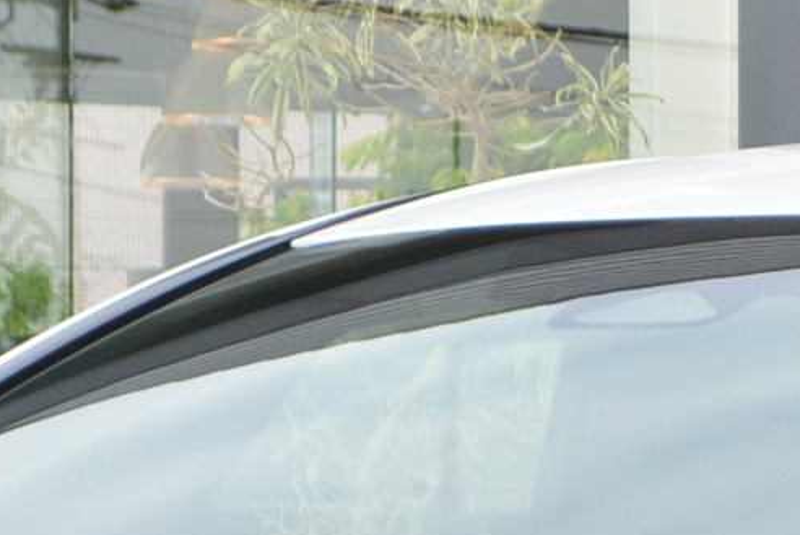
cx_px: 1063
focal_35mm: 474
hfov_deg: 4.3
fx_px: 10542
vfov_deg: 2.9
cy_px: 1093
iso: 640
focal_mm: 52
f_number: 6.3
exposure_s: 1/800
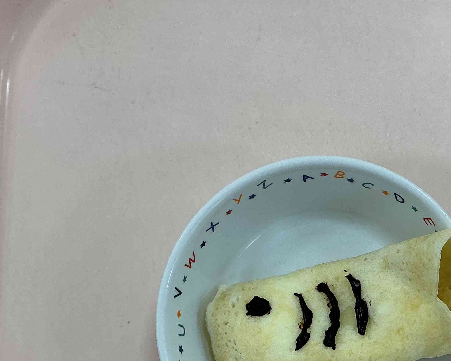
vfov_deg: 24.5
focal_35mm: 61
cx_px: 382
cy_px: 298
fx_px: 814
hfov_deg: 30.0
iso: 32
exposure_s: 1/120
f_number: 1.8
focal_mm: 3
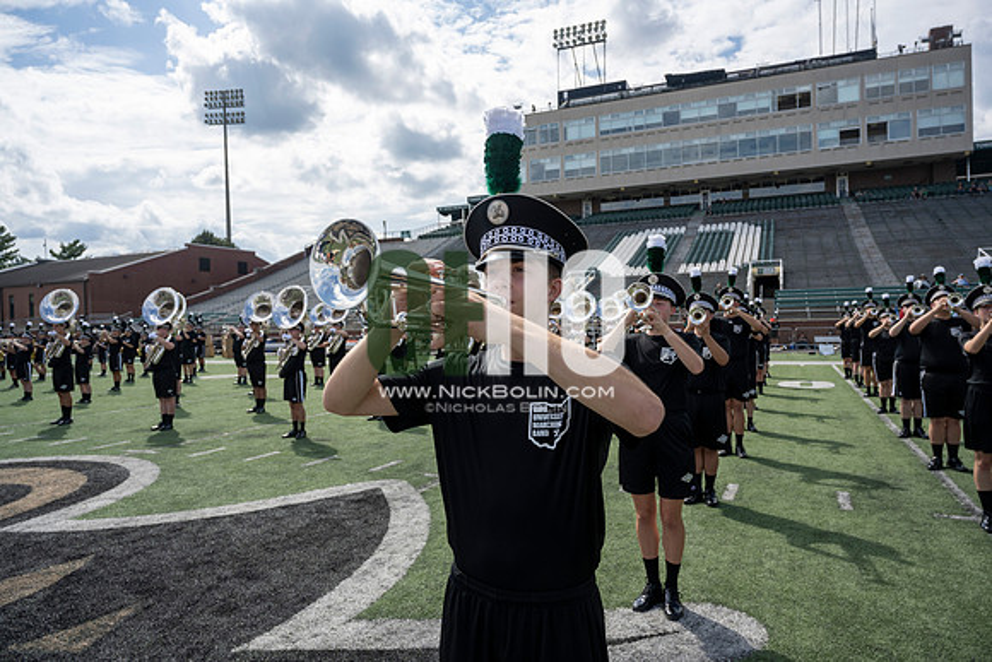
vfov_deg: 53.2
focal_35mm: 24
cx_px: 496
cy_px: 331
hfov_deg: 73.7
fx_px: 661
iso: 200
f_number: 5
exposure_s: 1/1600
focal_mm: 24
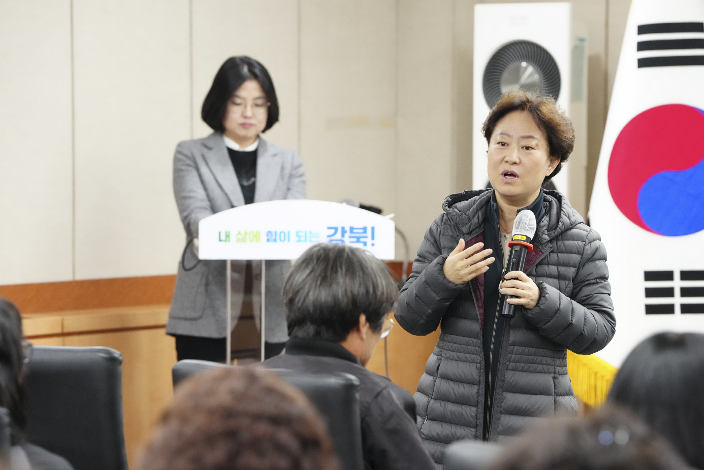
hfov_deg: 11.5
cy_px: 235
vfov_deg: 7.7
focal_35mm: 178
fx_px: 3481
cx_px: 352
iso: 6400
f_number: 5.6
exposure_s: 1/160
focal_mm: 178
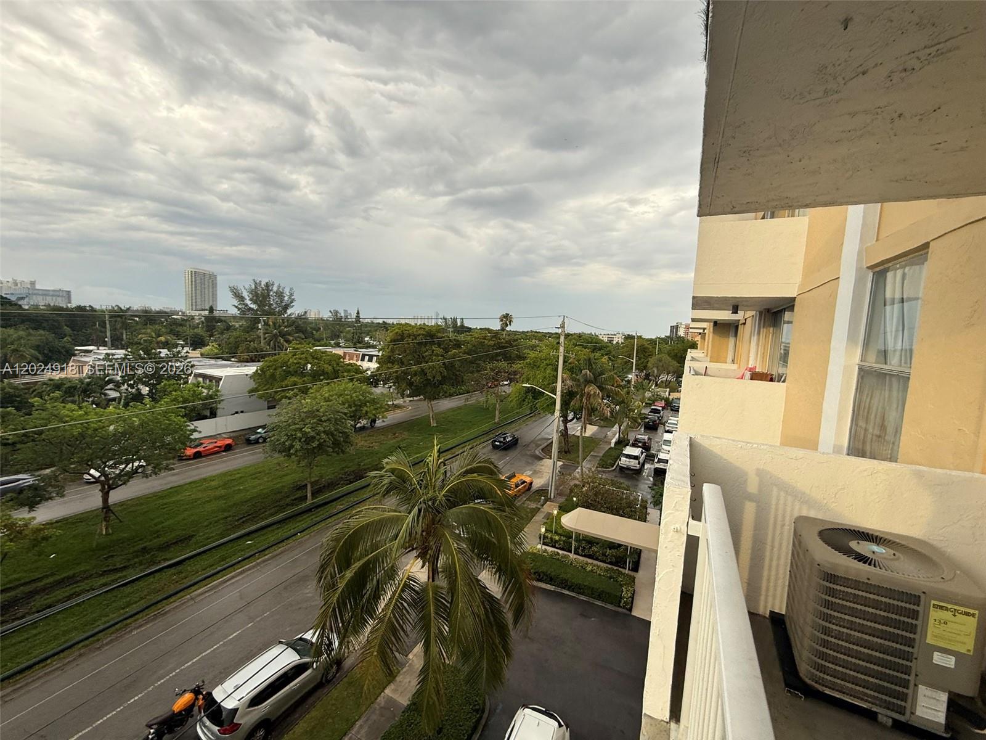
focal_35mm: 14
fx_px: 399
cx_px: 493
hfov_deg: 102.1
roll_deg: -3.1
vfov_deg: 85.7
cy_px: 370
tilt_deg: -8.8
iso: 50
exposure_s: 1/127
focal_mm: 2.22
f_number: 2.2
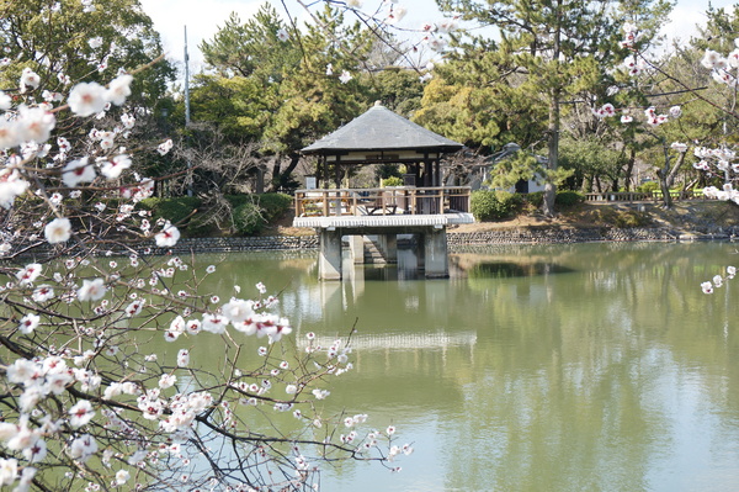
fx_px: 1077
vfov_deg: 25.7
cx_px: 370
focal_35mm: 52
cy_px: 246
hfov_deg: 37.9
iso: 100
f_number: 7.1
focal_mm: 35
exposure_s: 1/100
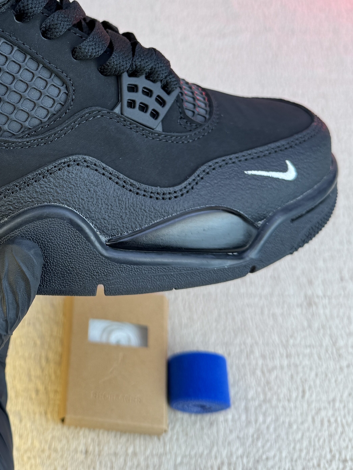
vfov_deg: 37.9
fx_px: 666
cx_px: 14
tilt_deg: -55.8
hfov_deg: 28.2
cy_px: 114
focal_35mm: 49
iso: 80
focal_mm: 6.76
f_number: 1.78
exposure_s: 1/289
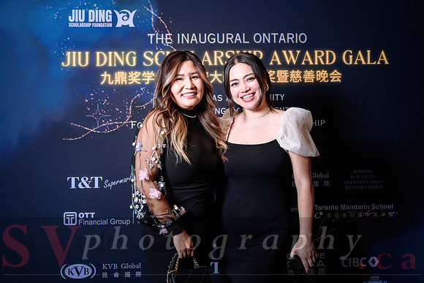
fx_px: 543
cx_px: 220
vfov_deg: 29.2
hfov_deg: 42.6
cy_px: 138
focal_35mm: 46
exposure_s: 1/100
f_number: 4
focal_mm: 44
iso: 400
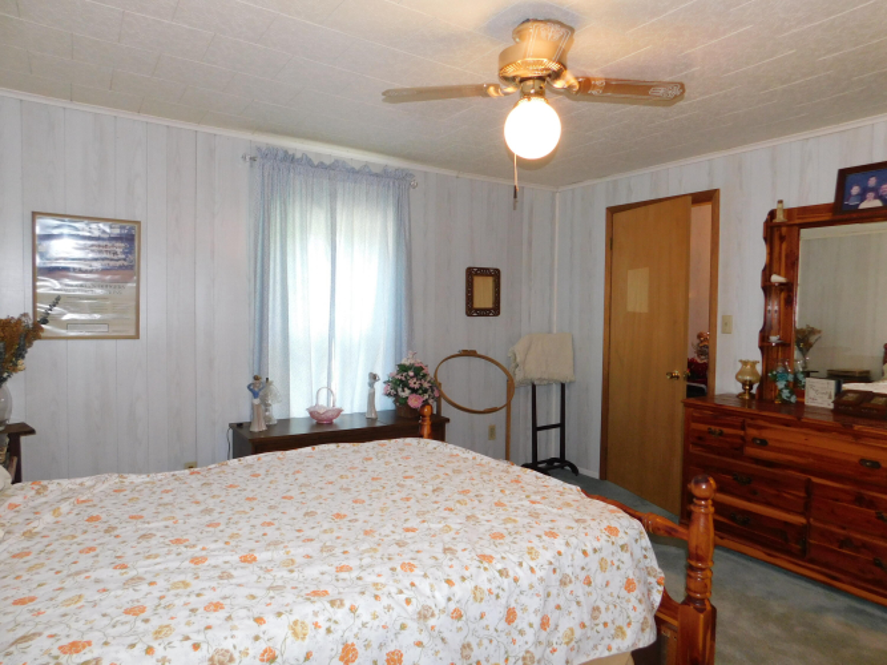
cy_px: 332
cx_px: 444
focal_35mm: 23
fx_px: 589
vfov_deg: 58.9
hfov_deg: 73.9
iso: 200
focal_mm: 4
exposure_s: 1/30
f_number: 3
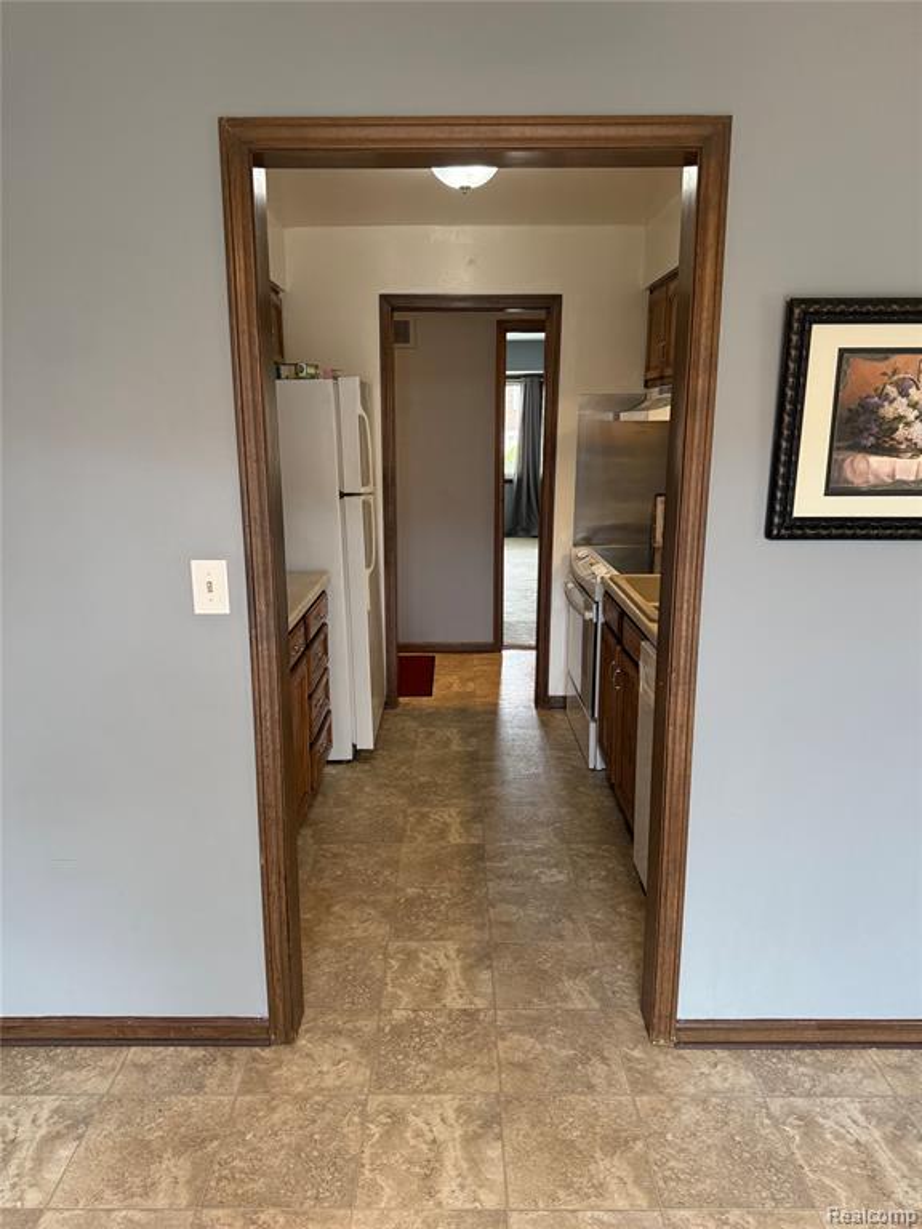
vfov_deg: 71.6
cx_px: 461
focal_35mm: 24
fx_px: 852
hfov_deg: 56.8
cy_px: 614
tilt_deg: -11.2
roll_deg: -0.1
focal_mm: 6.76
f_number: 1.78
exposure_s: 1/124
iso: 320
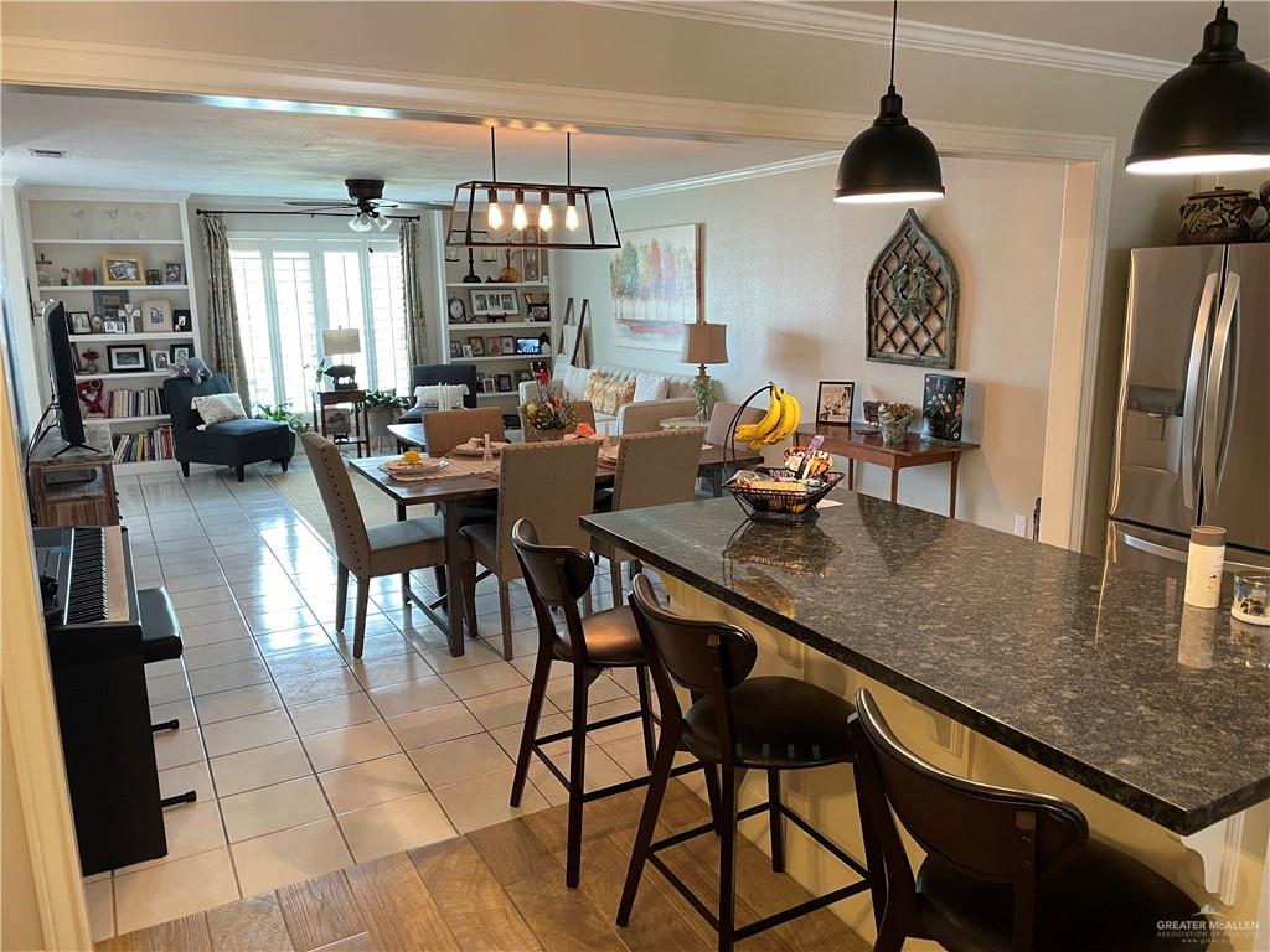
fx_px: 954
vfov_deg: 53.1
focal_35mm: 26
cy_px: 476
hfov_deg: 67.3
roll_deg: +0.3
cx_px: 635
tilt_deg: -11.8
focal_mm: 4.2
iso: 160
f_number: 1.6
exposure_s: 1/60
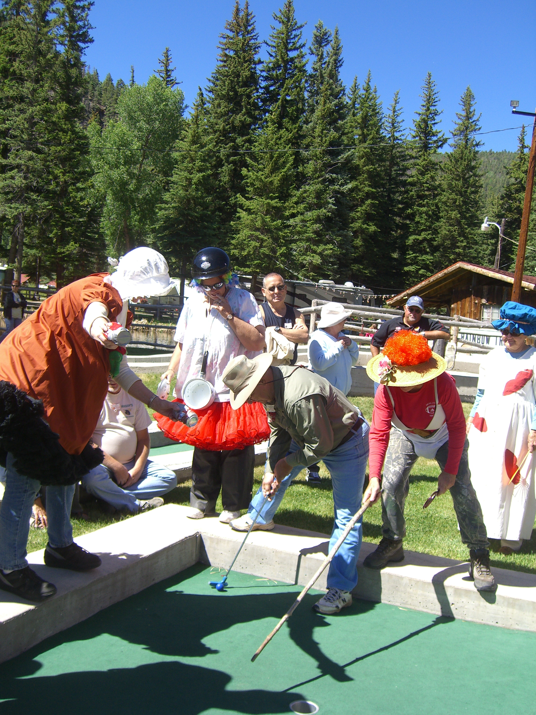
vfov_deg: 49.0
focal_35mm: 38
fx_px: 785
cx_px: 268
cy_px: 358
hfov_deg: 37.7
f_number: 2.8
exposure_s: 1/640
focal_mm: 7.9
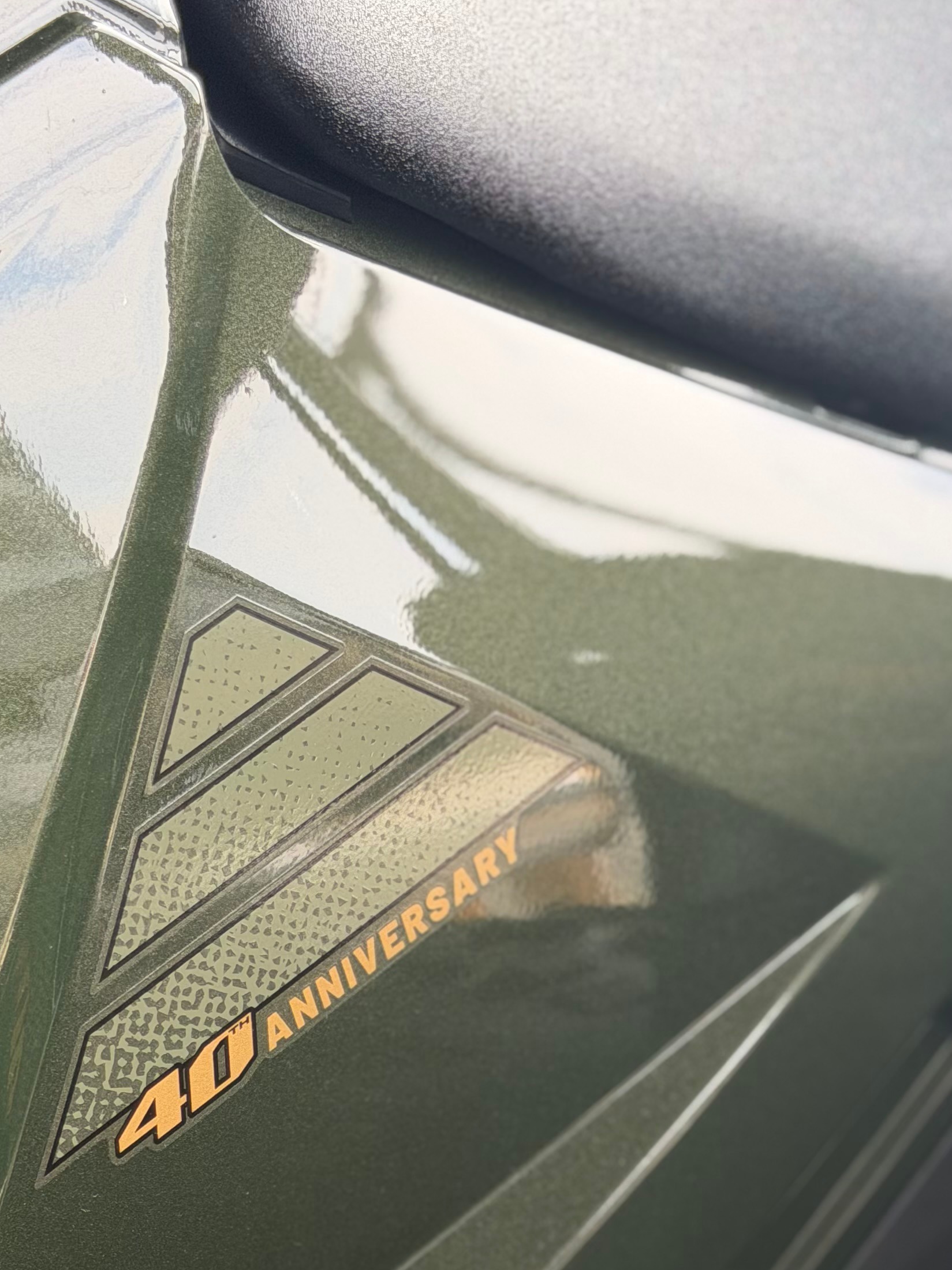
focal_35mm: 88
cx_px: 568
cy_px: 1160
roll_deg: -2.9
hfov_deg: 16.8
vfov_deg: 21.7
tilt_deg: -34.8
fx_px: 3227
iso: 64
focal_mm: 6.76
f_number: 1.78
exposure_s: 1/145
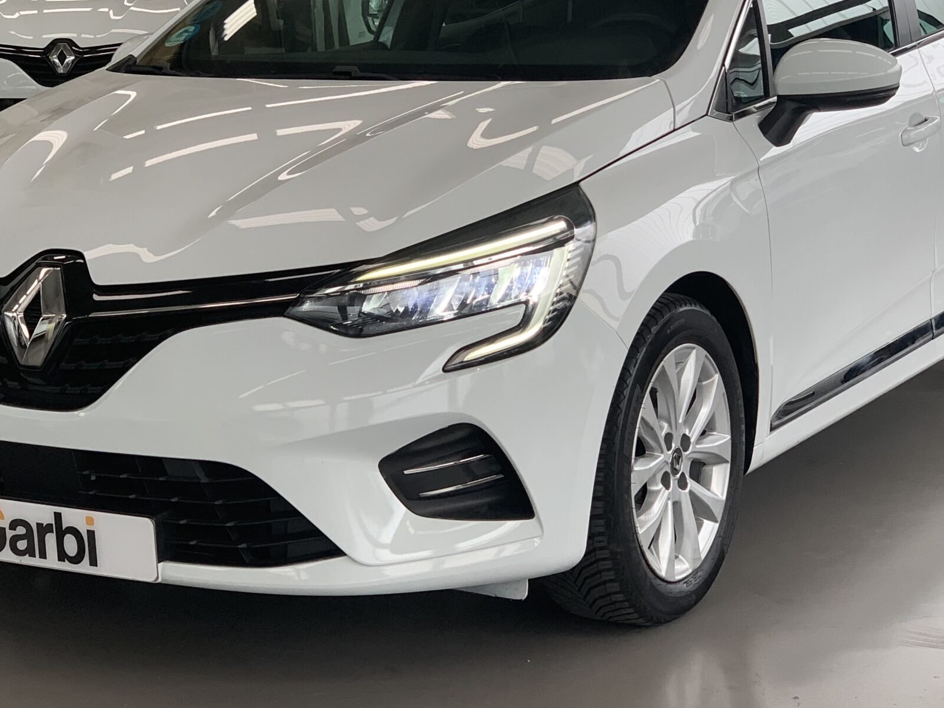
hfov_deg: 23.6
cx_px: 453
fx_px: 2263
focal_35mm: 83
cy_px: 258
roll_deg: +1.6
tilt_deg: -7.1
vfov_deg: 17.7
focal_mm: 6
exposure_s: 1/122
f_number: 2.4
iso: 64
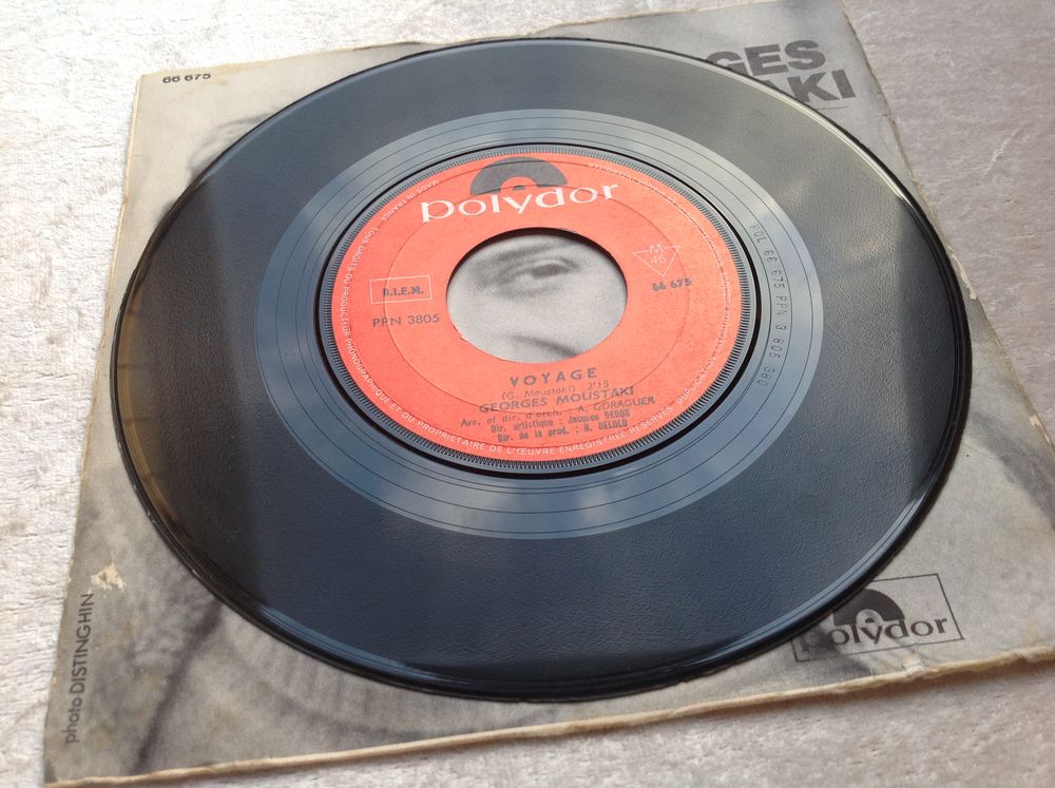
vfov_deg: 40.6
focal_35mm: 35
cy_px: 394
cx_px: 528
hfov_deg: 52.7
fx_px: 1065
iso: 64
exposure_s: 1/60
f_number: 2.4
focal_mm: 4.28
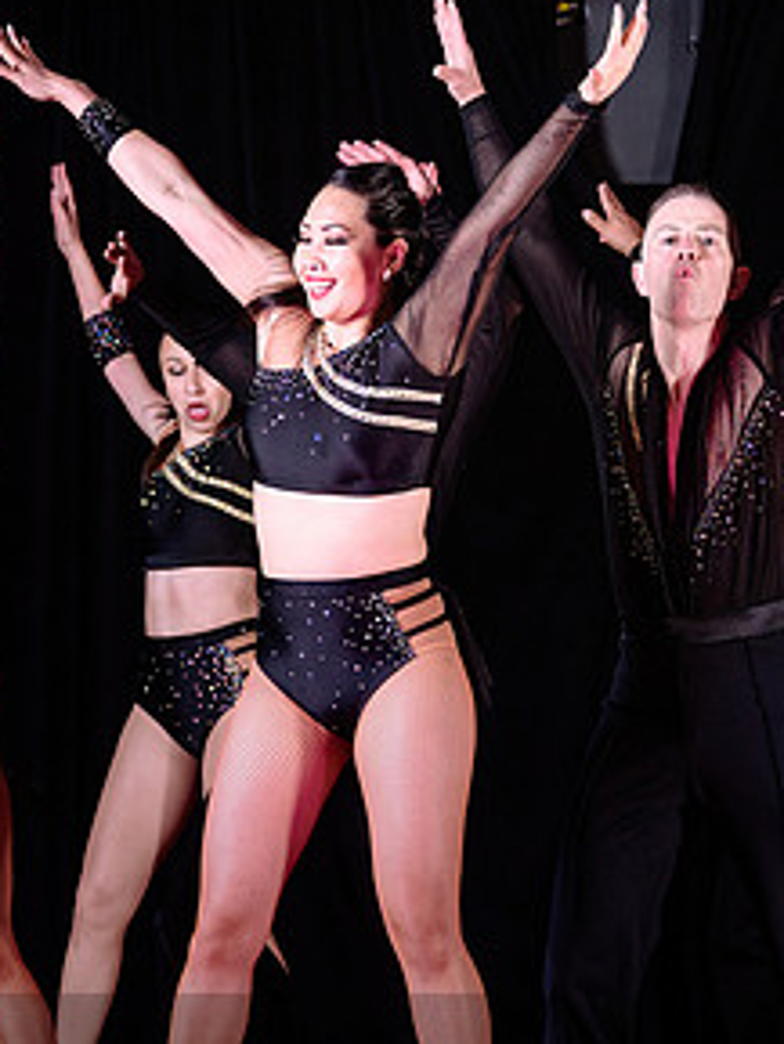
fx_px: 6186
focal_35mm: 205
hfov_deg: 7.2
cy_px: 494
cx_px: 543
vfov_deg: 9.6
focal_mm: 90
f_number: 3.2
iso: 400
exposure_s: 1/200
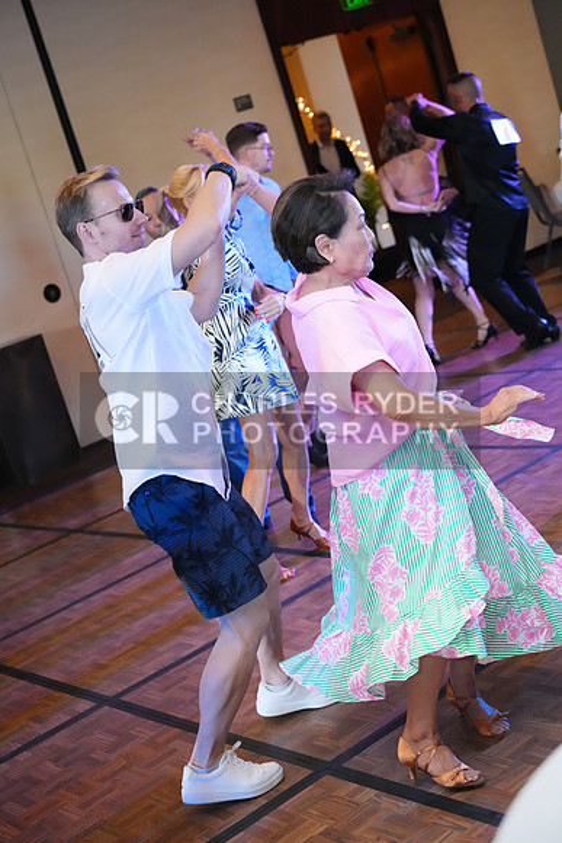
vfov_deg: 36.9
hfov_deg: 25.1
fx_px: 1264
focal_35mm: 54
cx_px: 281
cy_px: 422
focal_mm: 54
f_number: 4
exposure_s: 1/400
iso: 12800
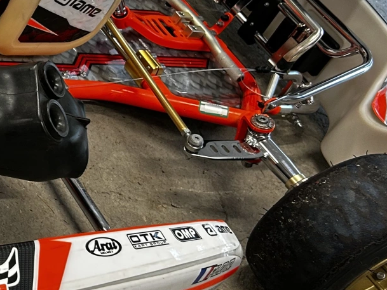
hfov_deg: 20.6
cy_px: 80
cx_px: -179
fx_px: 917
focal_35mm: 82
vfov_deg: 17.9
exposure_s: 1/100
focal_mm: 5.7
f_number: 1.5
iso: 125
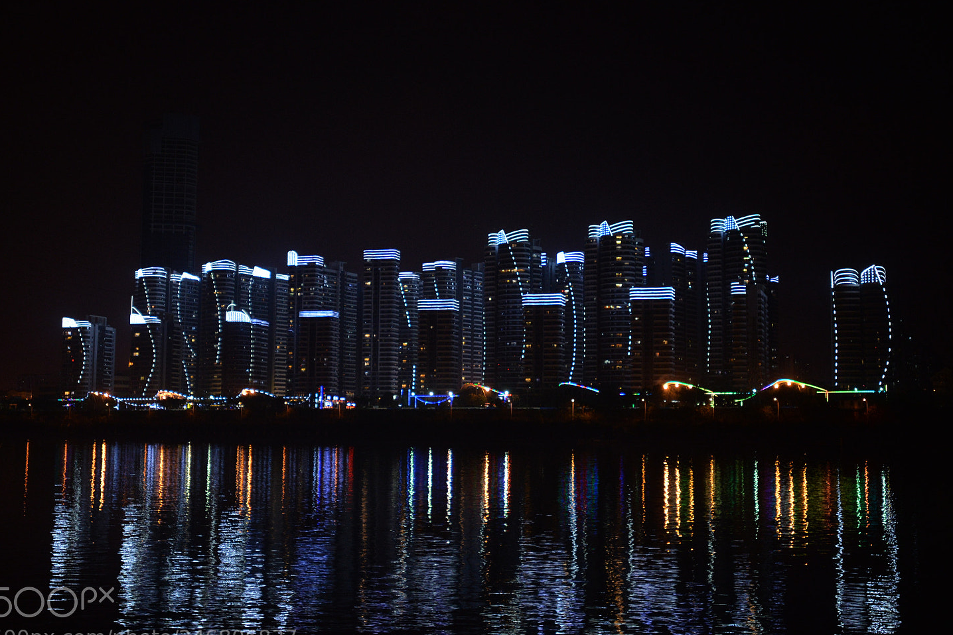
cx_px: 480
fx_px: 1033
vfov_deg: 34.2
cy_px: 335
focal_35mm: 39
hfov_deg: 49.5
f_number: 2.2
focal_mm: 35
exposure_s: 1/60
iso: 800
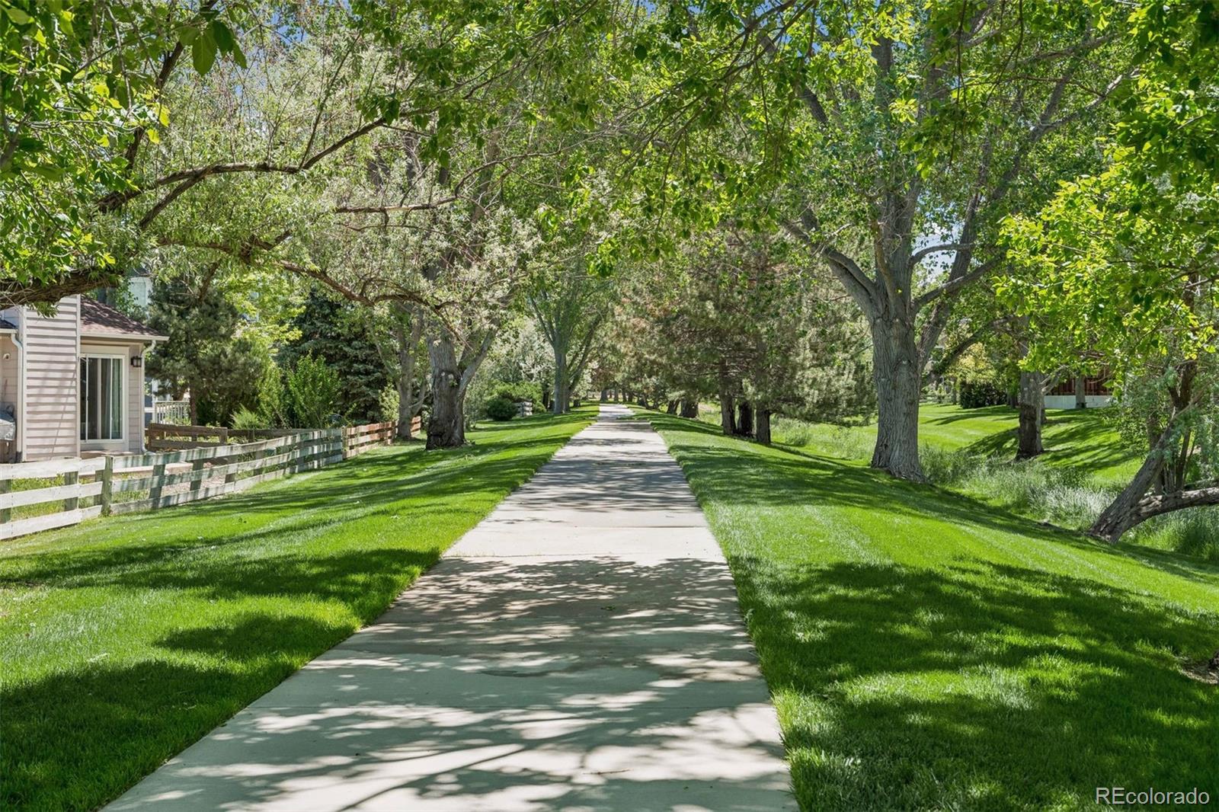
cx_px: 610
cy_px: 406
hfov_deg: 41.9
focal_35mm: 47
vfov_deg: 28.6
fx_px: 1591
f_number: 8
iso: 400
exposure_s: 1/320
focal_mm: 47
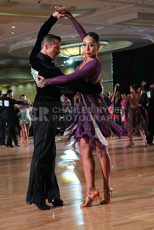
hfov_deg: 16.3
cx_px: 77
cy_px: 115
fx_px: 539
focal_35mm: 84
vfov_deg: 24.2
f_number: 5.6
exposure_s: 1/400
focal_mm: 84
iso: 8000
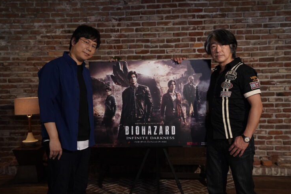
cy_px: 95
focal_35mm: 43
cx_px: 148
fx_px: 347
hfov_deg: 45.4
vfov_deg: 31.2
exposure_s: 1/250
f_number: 4
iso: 6400
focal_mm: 42
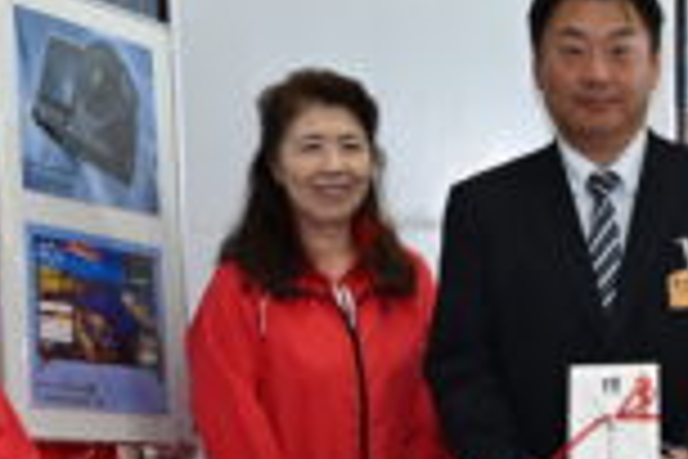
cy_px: 486
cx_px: 535
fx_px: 2255
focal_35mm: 118
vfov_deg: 11.5
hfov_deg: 17.2
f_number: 5
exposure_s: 1/200
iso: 1600
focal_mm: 30
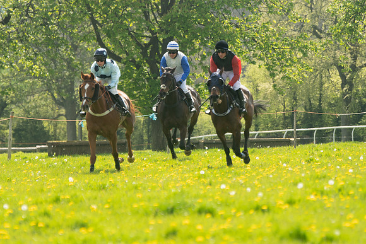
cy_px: 122
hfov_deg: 6.5
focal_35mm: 315
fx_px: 3203
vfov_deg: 4.4
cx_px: 183
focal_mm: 210
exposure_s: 1/1600
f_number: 4
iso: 400
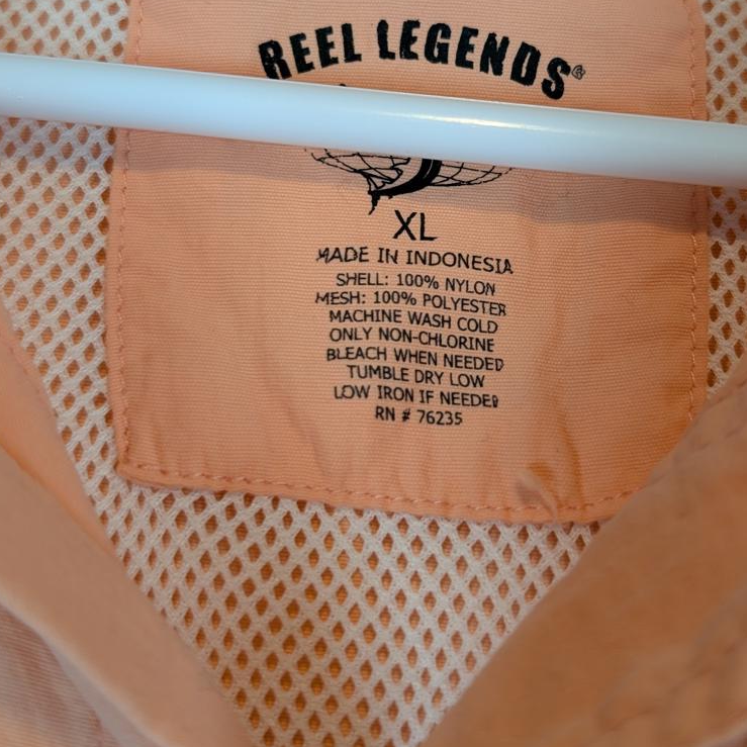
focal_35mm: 46
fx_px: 1123
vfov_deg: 36.4
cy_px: 250
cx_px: 422
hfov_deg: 36.7
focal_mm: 6.9
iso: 25
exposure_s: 1/120
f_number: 1.68
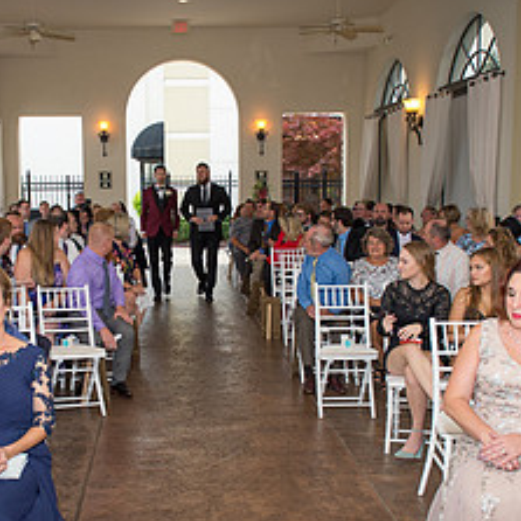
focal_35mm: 53
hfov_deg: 31.9
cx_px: 173
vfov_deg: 32.0
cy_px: 327
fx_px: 902
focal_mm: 24
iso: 400
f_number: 4
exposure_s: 1/90
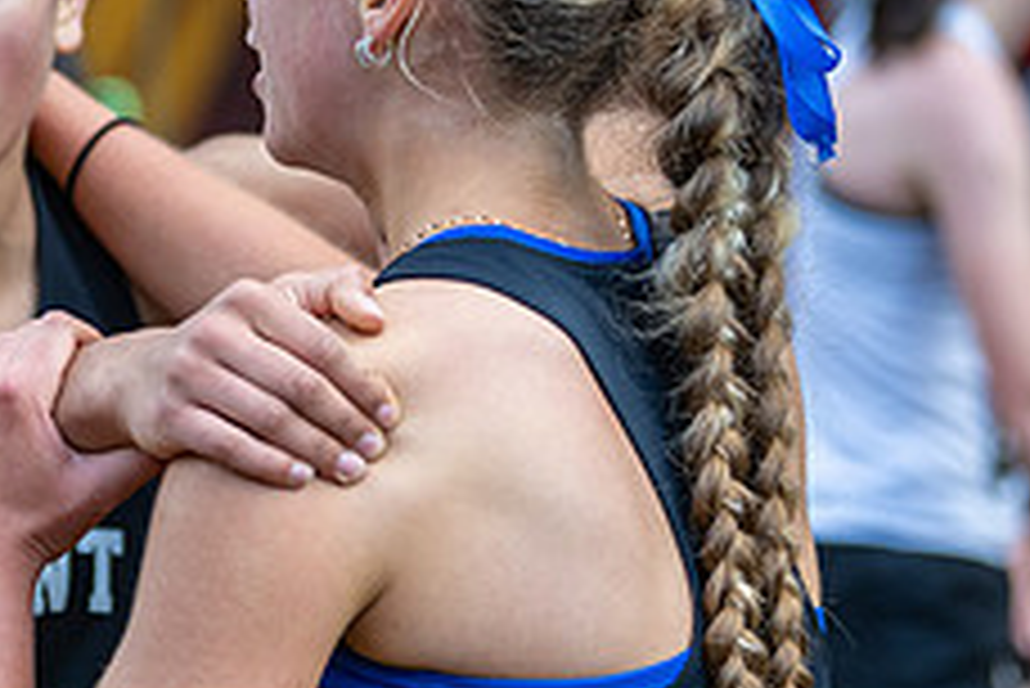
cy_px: 315
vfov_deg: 5.4
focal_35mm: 254
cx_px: 336
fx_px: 7272
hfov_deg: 8.1
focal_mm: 85
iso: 450
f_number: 2.8
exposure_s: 1/1000
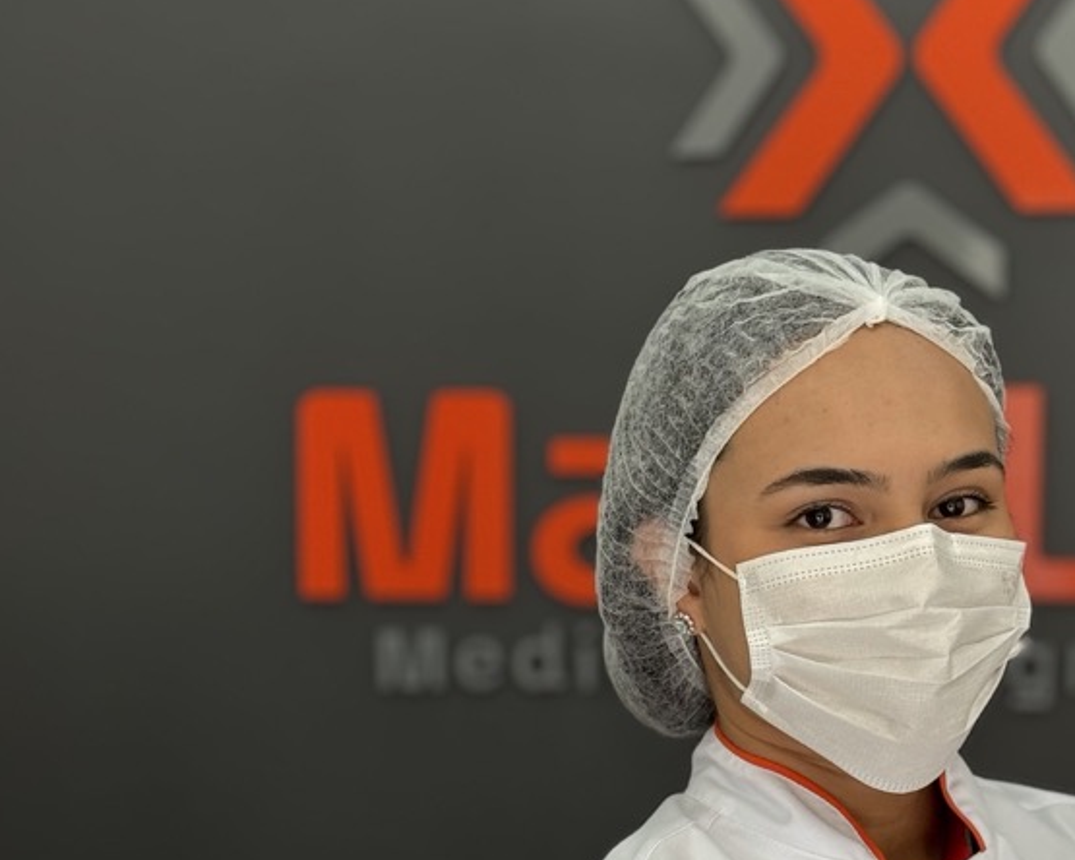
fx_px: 3436
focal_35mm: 108
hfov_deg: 17.6
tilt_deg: -3.4
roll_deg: +0.0
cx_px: 895
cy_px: 668
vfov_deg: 14.2
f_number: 1.78
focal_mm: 6.76
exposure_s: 1/209
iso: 50
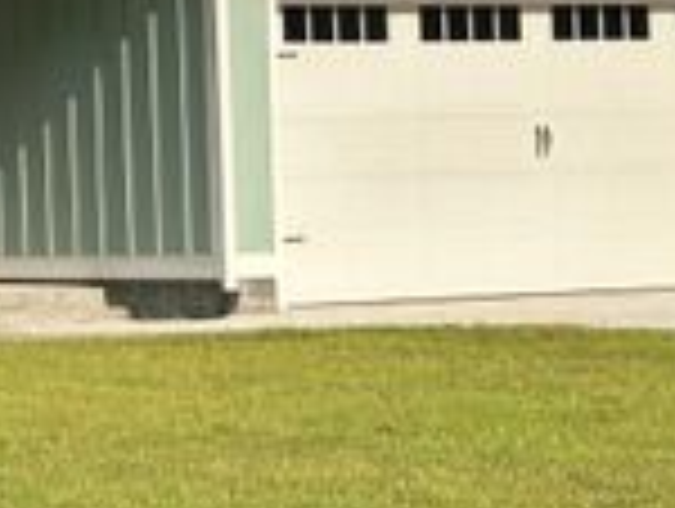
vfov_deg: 9.3
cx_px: -230
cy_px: 155
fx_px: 3125
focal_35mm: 160
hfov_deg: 11.9
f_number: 1.78
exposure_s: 1/4367
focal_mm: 6.86
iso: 64
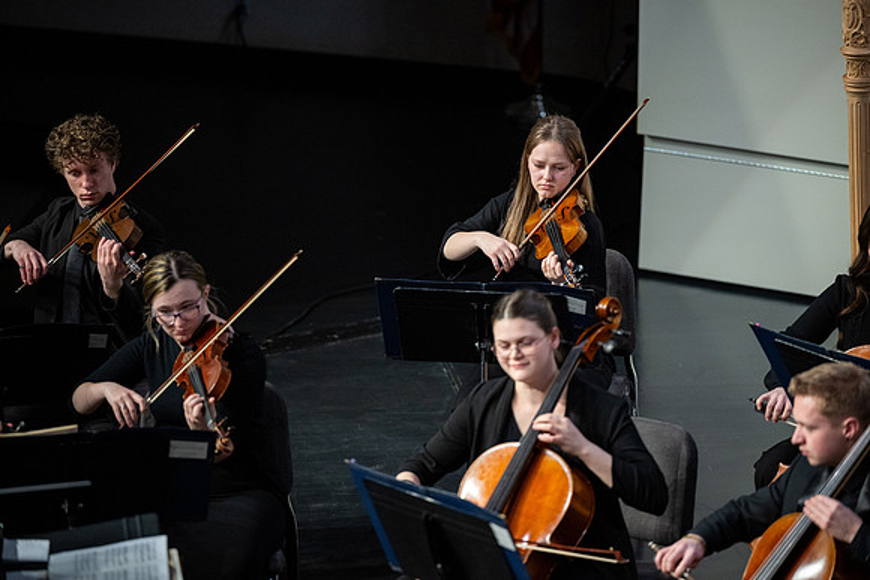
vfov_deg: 6.9
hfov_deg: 10.3
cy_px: 290
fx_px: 4834
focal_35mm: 200
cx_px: 435
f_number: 2.8
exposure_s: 1/400
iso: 2000
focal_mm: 200
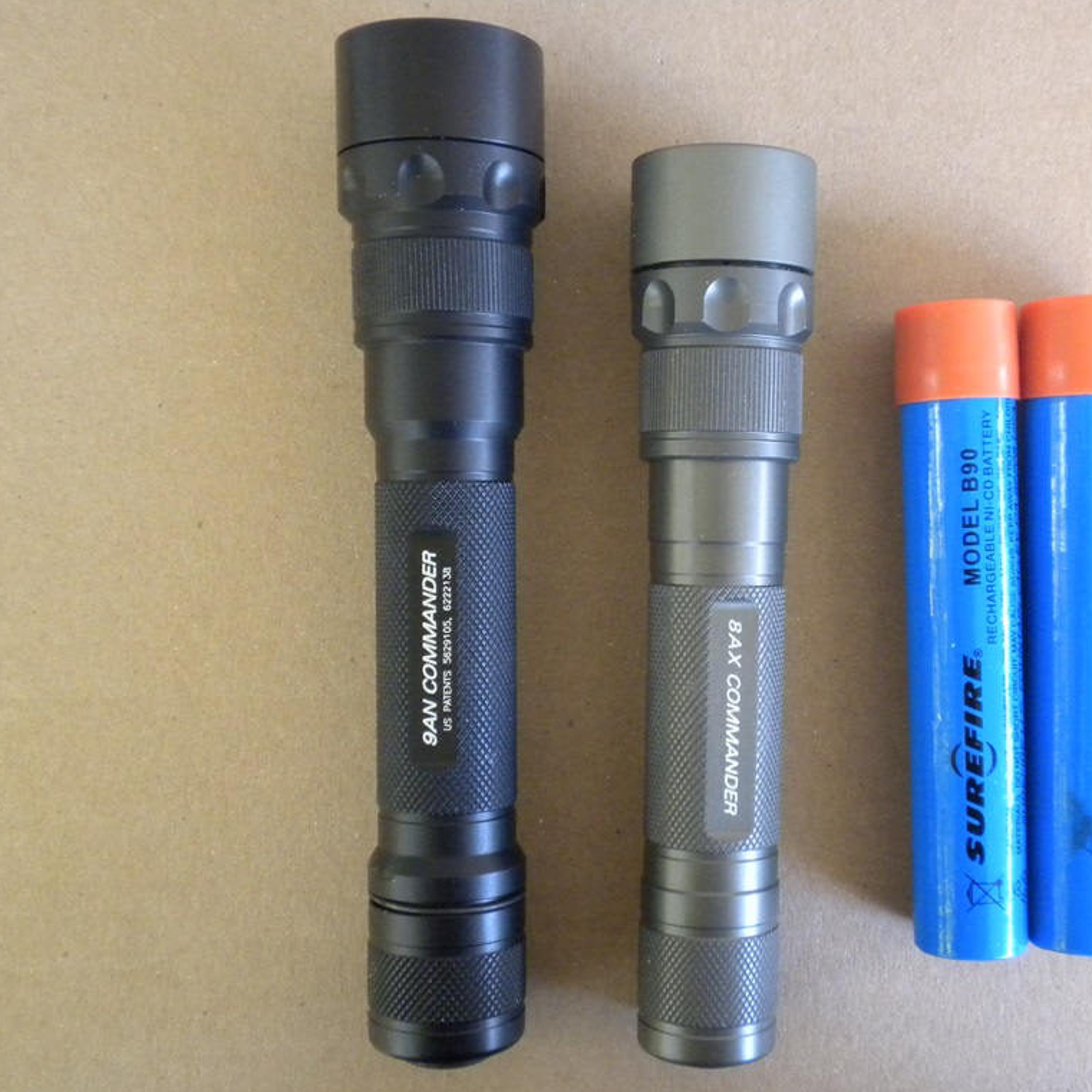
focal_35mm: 44
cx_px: 650
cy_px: 547
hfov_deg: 38.2
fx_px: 1570
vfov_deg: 38.3
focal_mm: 6.6
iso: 400
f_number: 3.5
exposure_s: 1/27.5
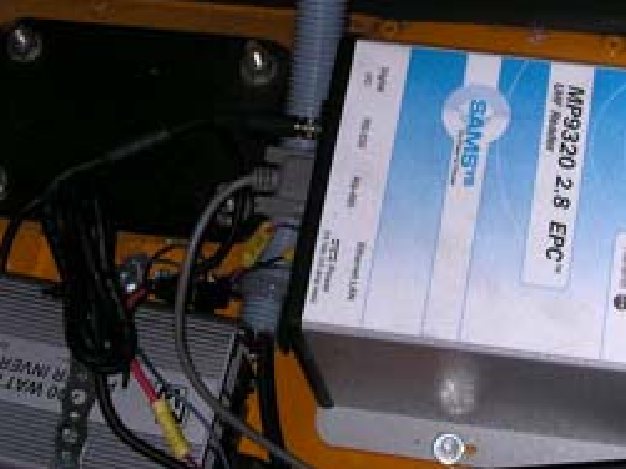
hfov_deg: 23.0
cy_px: 160
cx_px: 394
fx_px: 1536
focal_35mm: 85
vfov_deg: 17.3
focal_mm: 5.6
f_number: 2.7
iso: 100
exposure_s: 1/60
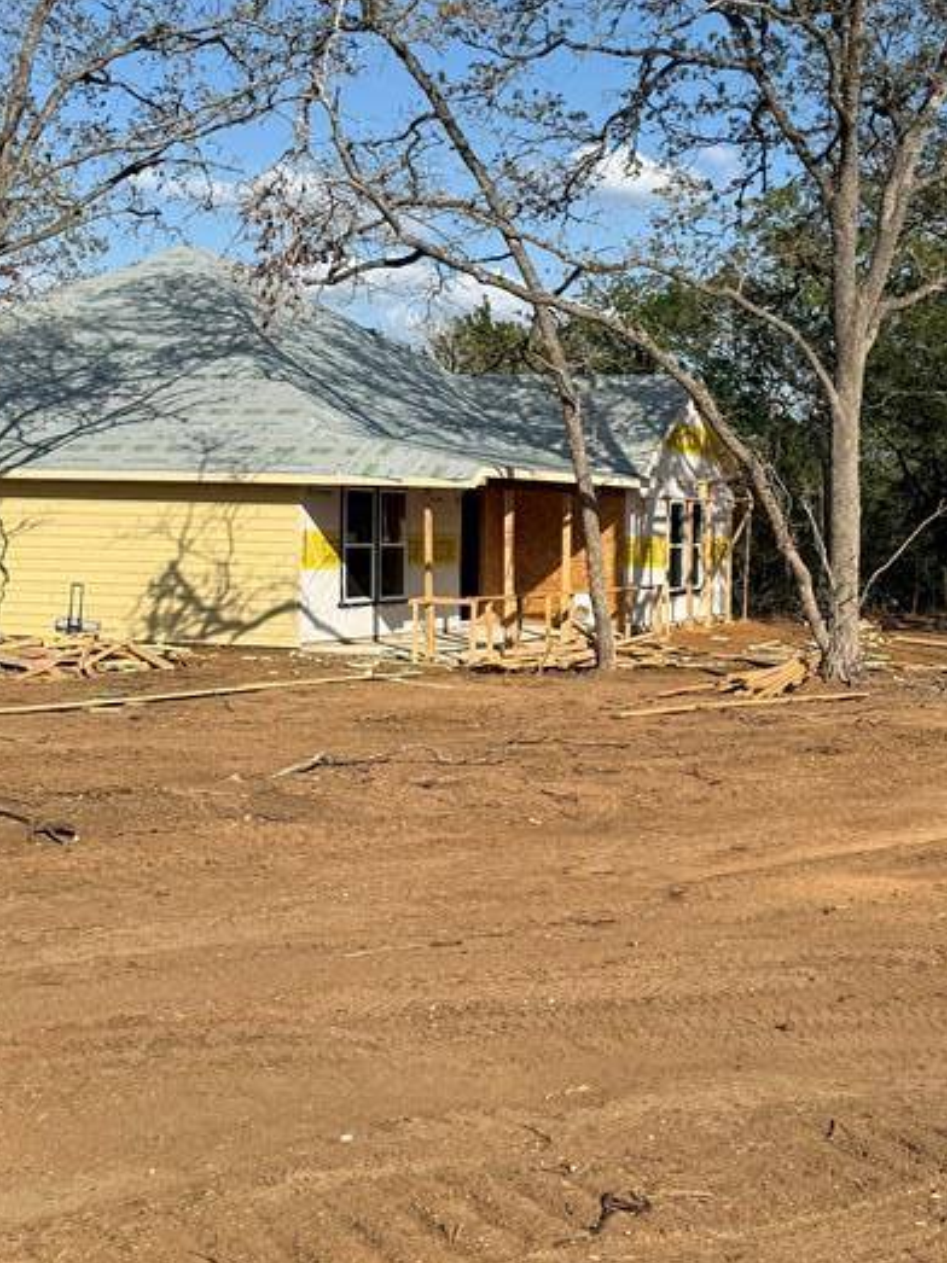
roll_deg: -1.6
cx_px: 795
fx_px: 1715
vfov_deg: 40.4
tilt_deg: -2.9
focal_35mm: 47
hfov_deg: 29.9
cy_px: 613
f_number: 1.78
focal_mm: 6.76
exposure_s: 1/5319
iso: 80
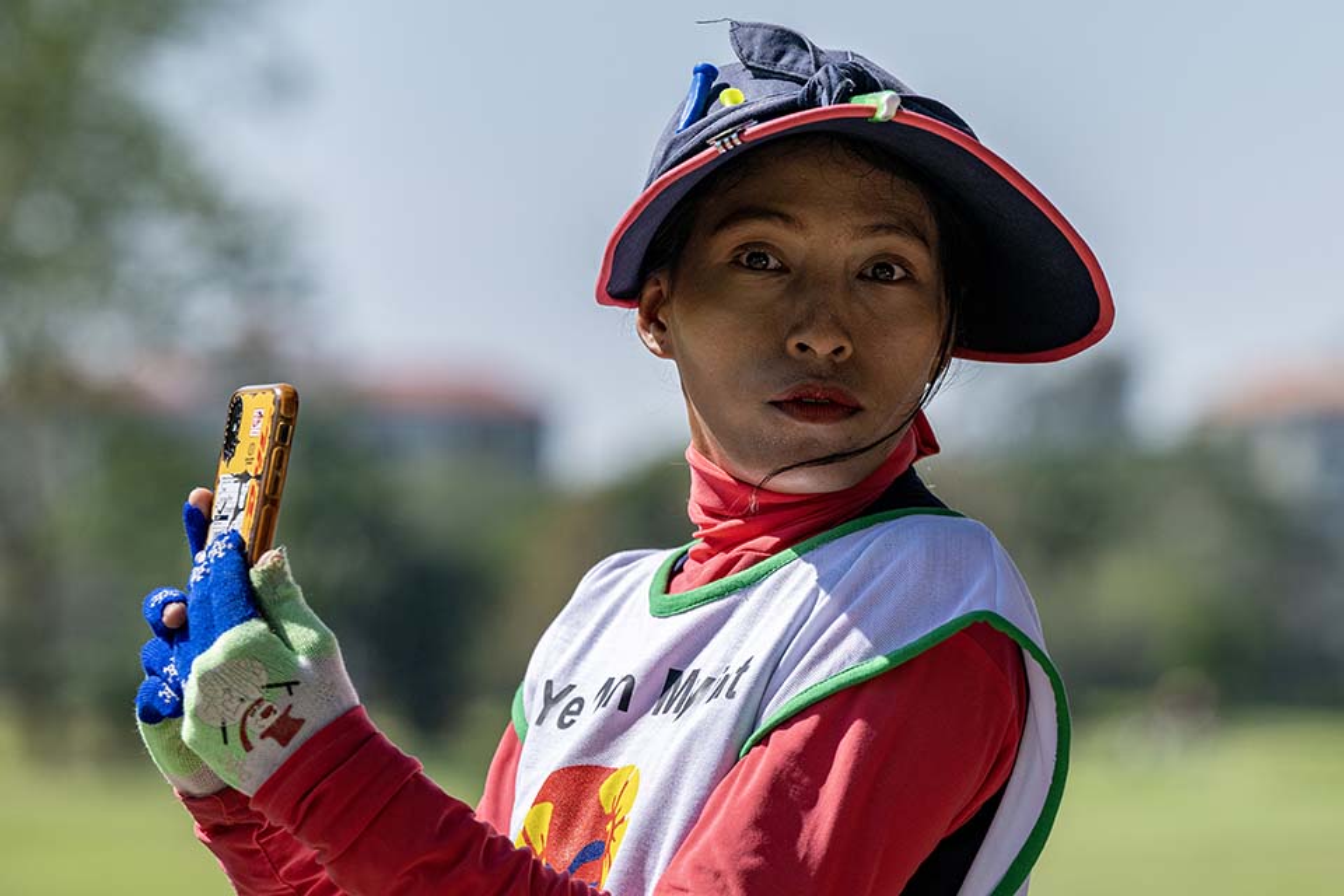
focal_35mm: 200
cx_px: 672
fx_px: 7466
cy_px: 448
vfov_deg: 6.9
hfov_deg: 10.3
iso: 360
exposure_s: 1/2000
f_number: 5.6
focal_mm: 200
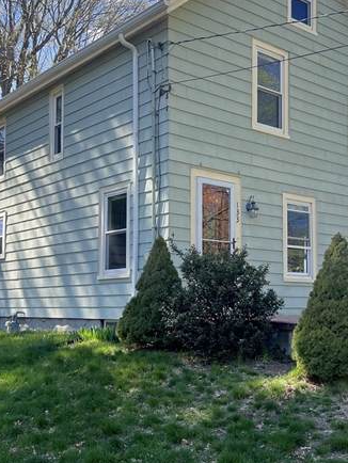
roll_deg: +0.2
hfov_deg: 31.4
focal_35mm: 46
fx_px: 616
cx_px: 211
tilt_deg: +5.0
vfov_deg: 41.2
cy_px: 254
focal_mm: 5.7
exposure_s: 1/1112
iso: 50
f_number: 1.5
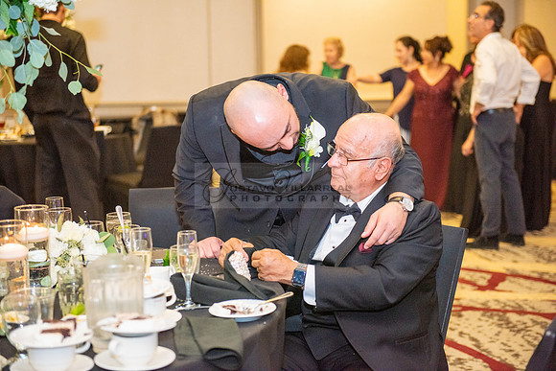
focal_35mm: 70
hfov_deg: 28.8
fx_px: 1081
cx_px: 278
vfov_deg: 19.5
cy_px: 186
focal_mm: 70
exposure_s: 1/160
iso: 1600
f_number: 2.8
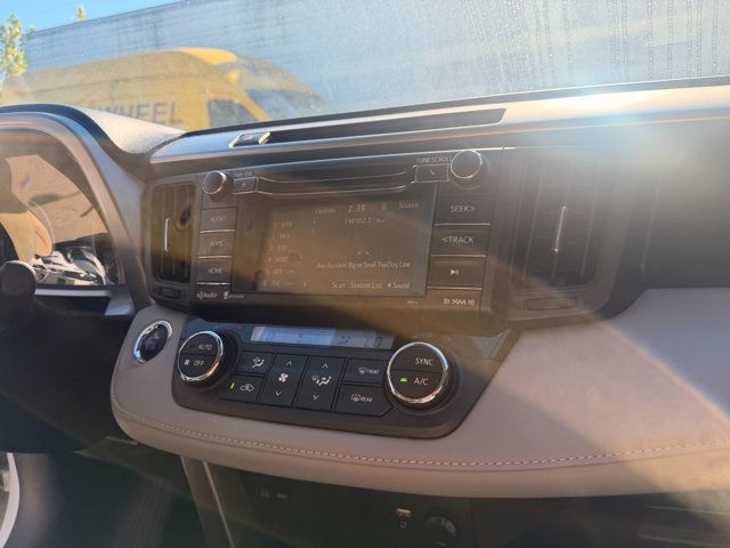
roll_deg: +2.3
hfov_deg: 71.6
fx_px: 506
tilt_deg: -13.5
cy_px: 274
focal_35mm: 24
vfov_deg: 56.8
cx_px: 365
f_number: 1.78
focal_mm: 6.76
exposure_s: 1/979
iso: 100
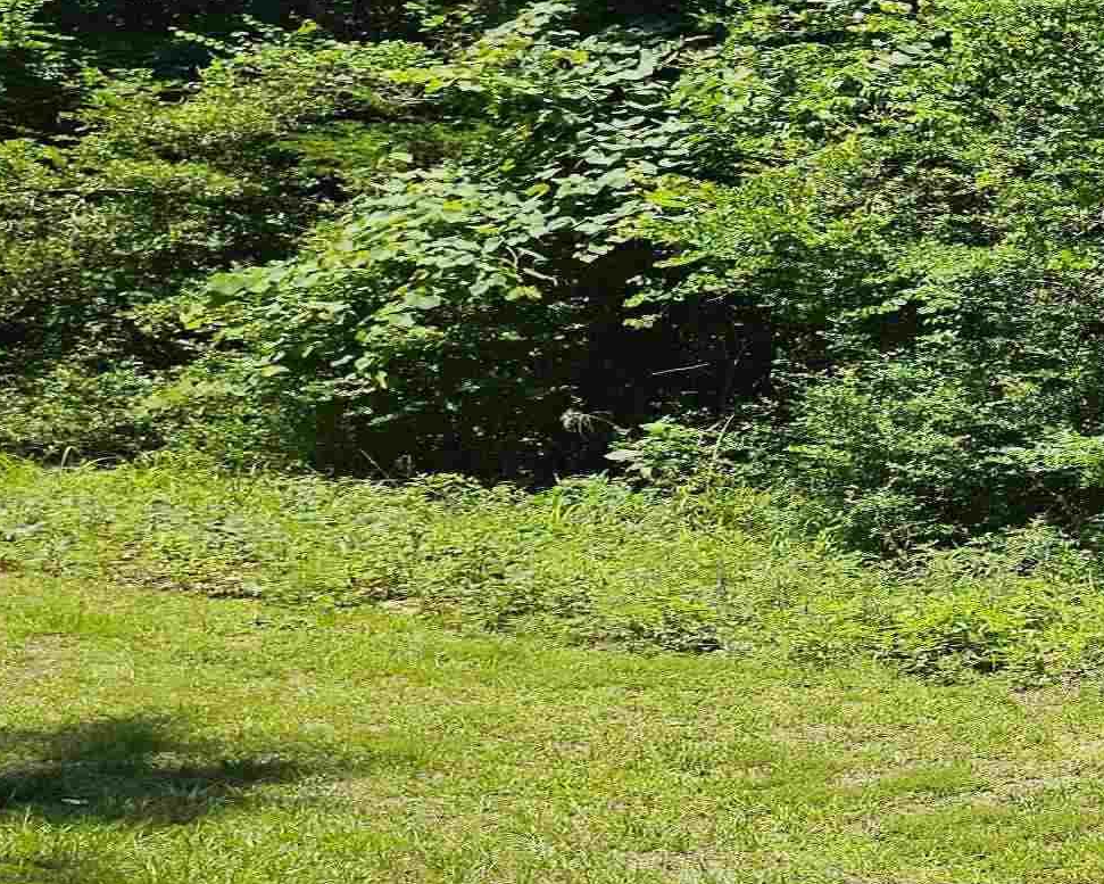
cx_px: 1608
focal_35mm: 71
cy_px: 341
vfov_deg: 21.5
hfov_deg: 22.5
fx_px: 2320
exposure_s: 1/484
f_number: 1.7
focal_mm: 6.3
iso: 10
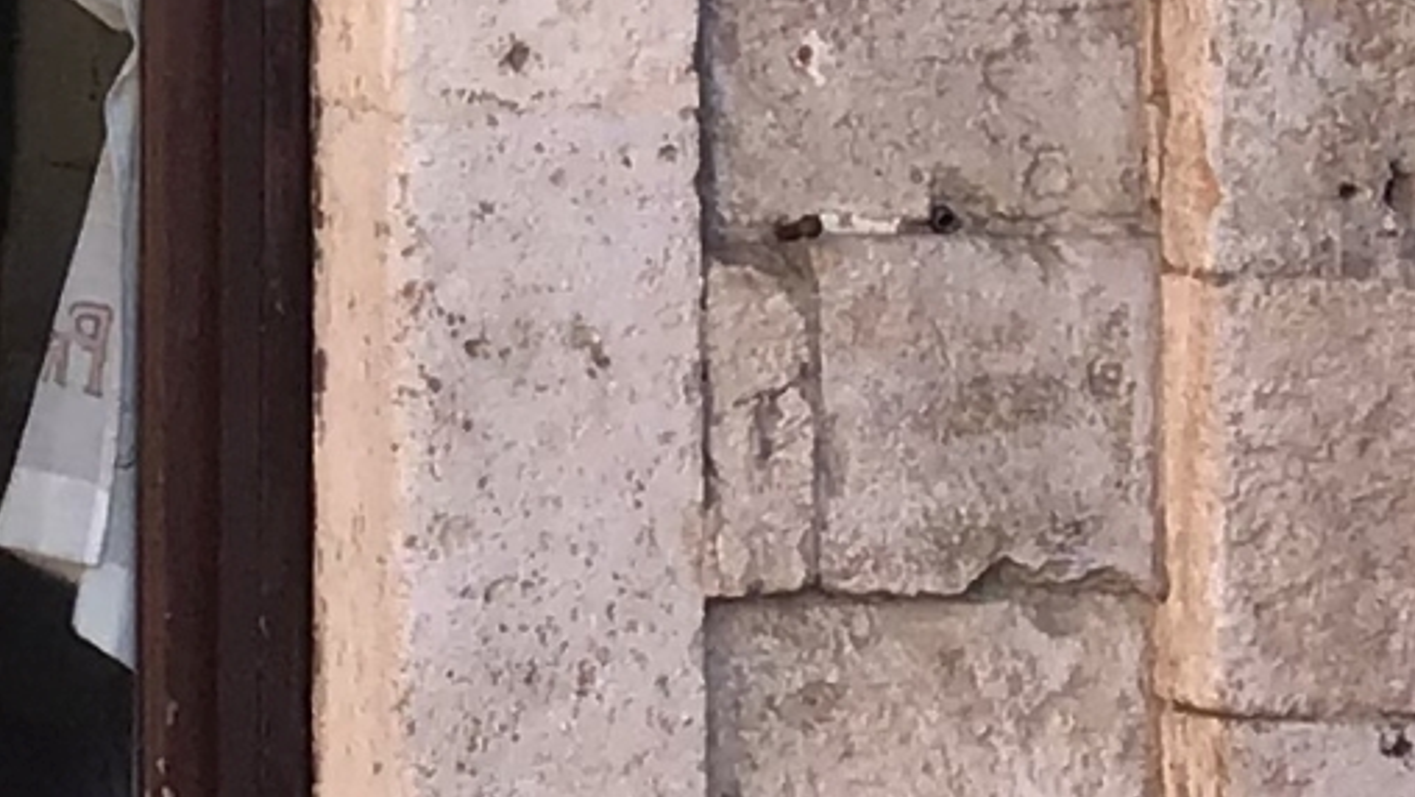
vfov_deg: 6.4
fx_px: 6980
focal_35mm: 186
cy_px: -630
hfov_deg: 11.2
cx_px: -563
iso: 25
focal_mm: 3.3
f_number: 2.4
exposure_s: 1/254
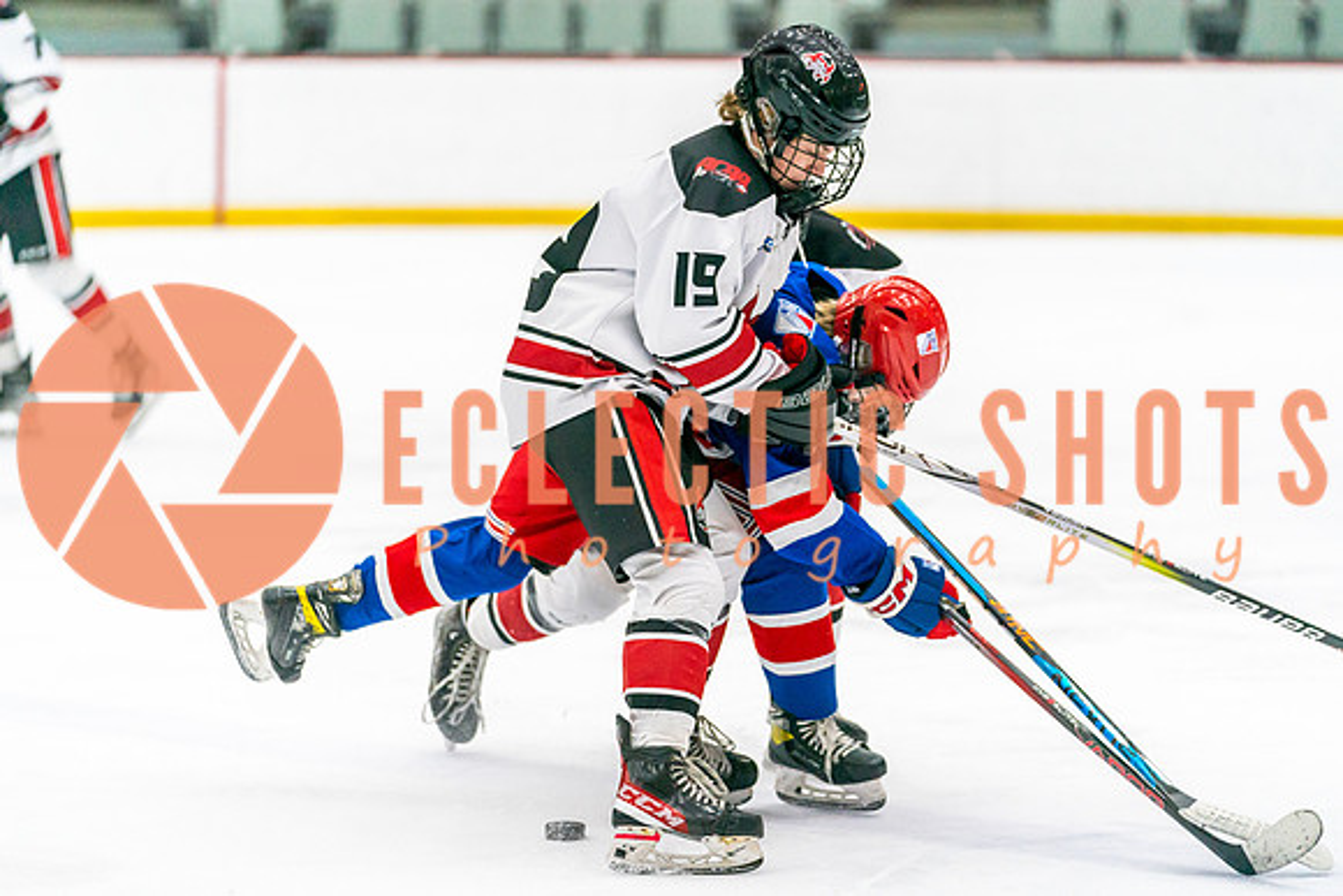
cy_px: 448
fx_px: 6007
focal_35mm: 161
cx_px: 672
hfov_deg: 12.8
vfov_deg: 8.5
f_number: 2.8
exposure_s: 1/1250
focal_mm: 154
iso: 3200
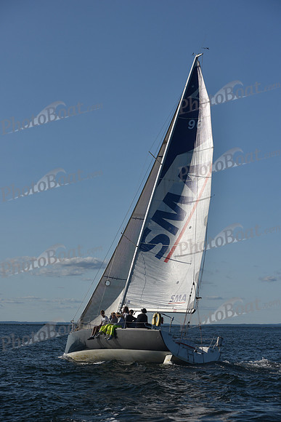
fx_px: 819
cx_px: 140
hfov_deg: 19.5
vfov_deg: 28.8
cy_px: 211
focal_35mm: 70
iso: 250
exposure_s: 1/1600
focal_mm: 70
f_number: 6.3
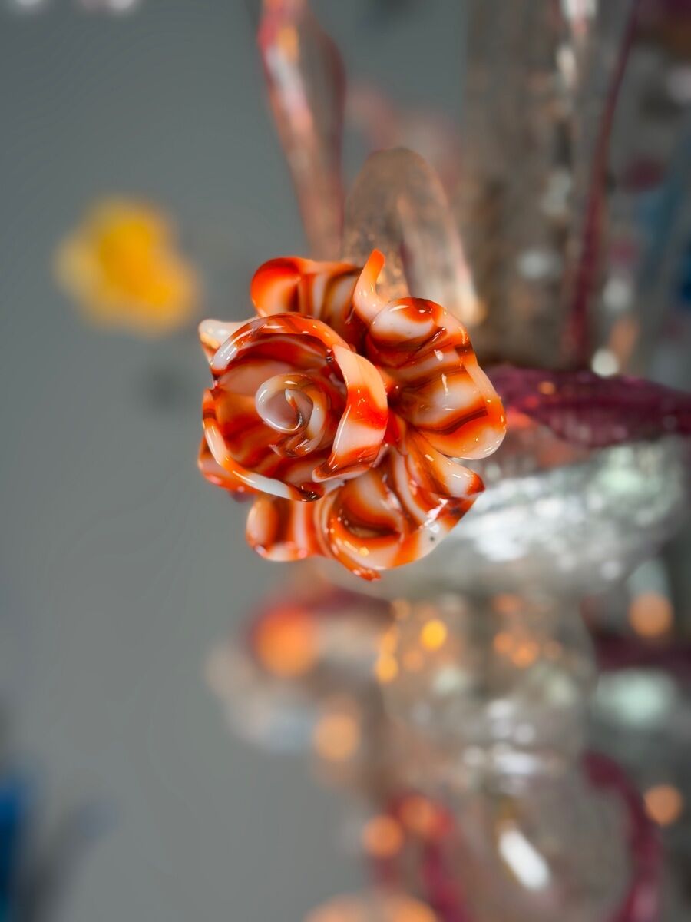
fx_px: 1278
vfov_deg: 39.7
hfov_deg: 30.3
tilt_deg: +15.1
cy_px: 461
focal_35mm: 48
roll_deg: -2.3
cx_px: 346
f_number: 1.78
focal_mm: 6.76
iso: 64
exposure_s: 1/50
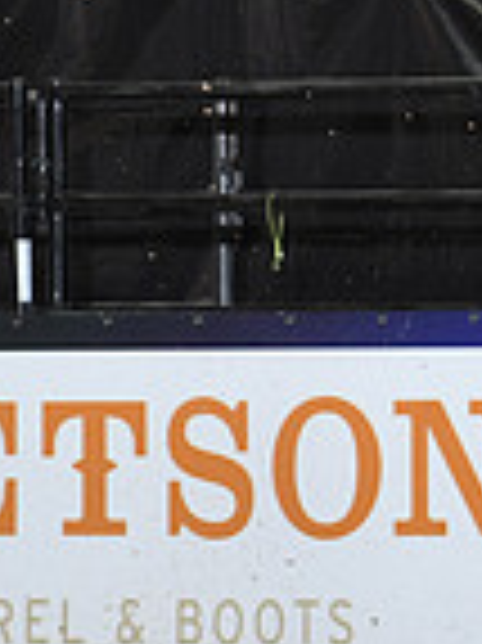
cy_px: 381
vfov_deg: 2.5
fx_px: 14540
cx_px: 1266
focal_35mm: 782
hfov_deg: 1.9
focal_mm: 200
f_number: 6.3
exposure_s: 1/250
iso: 1250
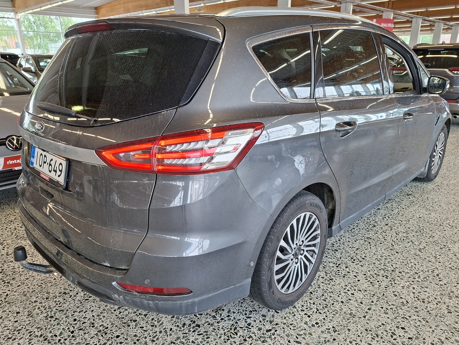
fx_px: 318
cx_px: 231
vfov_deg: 56.8
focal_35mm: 24
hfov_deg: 71.6
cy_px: 176
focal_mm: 5.54
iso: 64
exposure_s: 1/100
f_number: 1.8
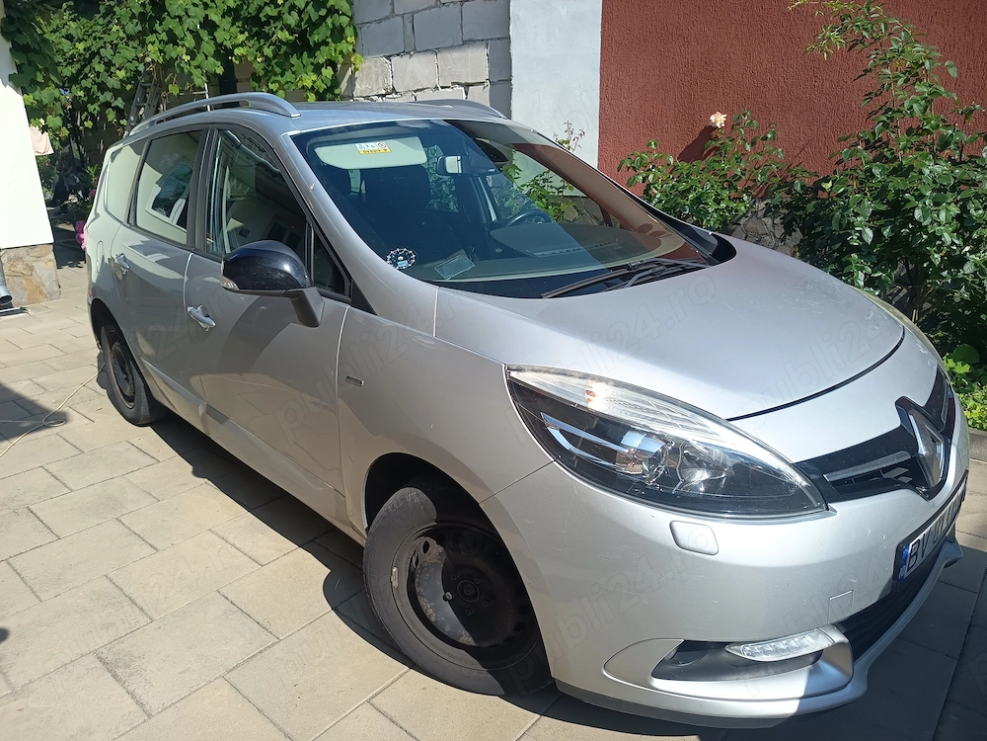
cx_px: 494
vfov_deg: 56.8
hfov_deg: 71.6
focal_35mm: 24
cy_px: 370
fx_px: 684
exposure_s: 1/414
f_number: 1.7
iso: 50
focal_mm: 5.27
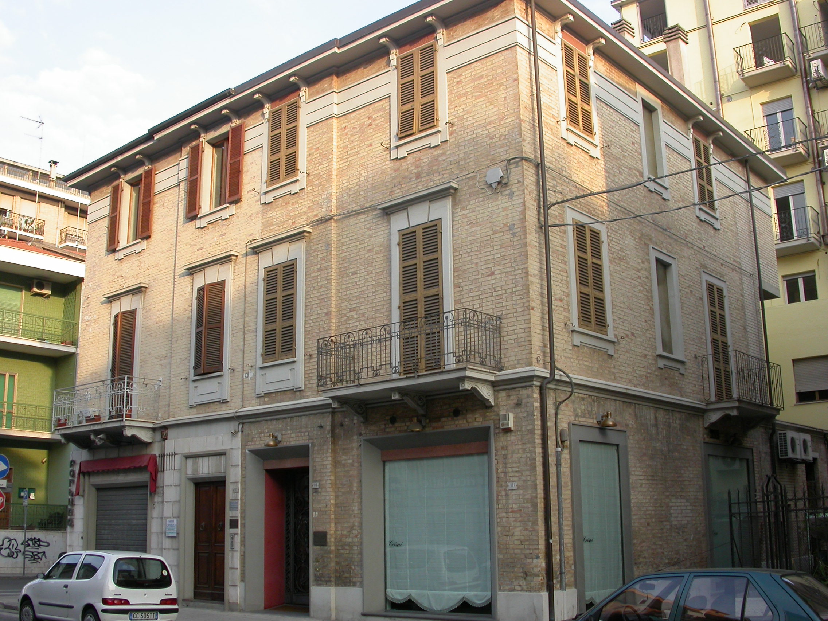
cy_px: 310
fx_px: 909
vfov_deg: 37.7
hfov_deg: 49.0
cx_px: 414
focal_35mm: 38
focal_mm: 7.85
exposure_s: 1/112
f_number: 4.7
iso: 100
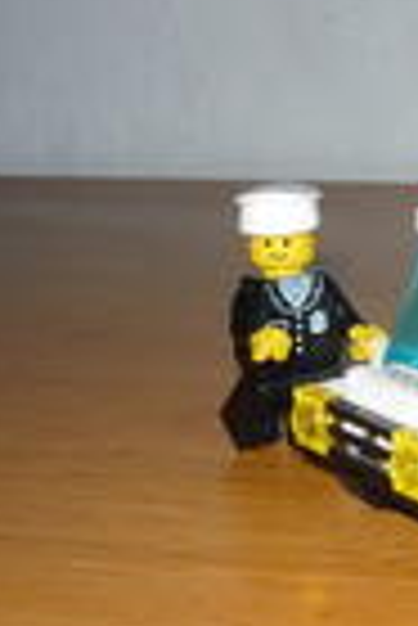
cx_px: 485
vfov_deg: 23.5
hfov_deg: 15.4
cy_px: 428
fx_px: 1494
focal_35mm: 86
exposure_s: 1/30
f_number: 4
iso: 100
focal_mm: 5.2
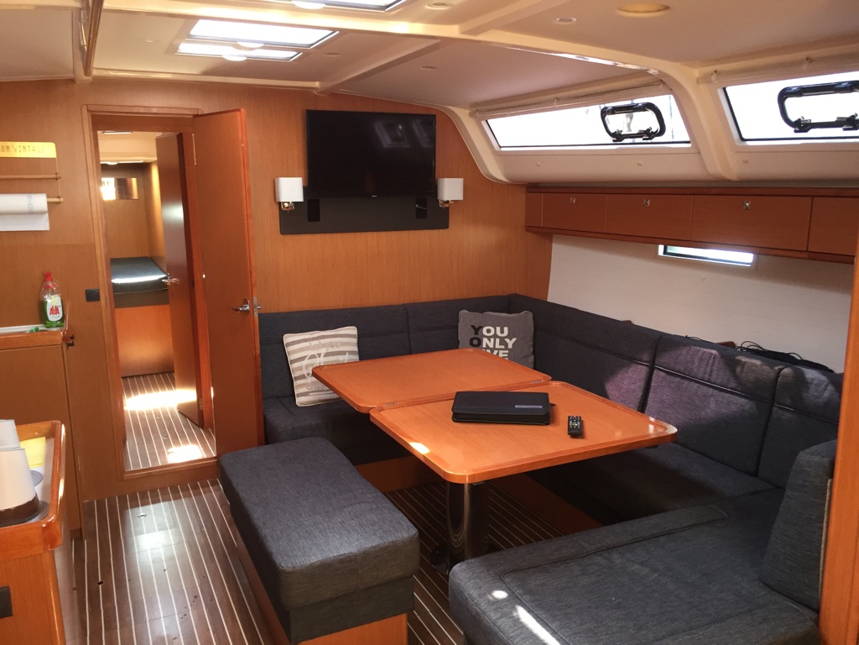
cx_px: 430
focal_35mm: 29
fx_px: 720
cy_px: 322
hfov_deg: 61.7
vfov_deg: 48.2
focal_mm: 4.15
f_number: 2.2
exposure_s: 1/33
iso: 125
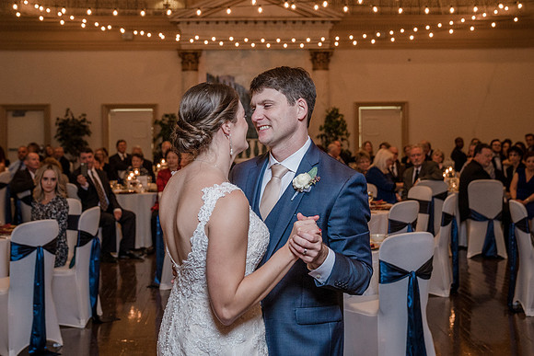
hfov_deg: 36.8
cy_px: 123
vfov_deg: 24.9
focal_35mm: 54
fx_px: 803
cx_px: 267
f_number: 4
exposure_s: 1/100
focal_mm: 40
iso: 2000
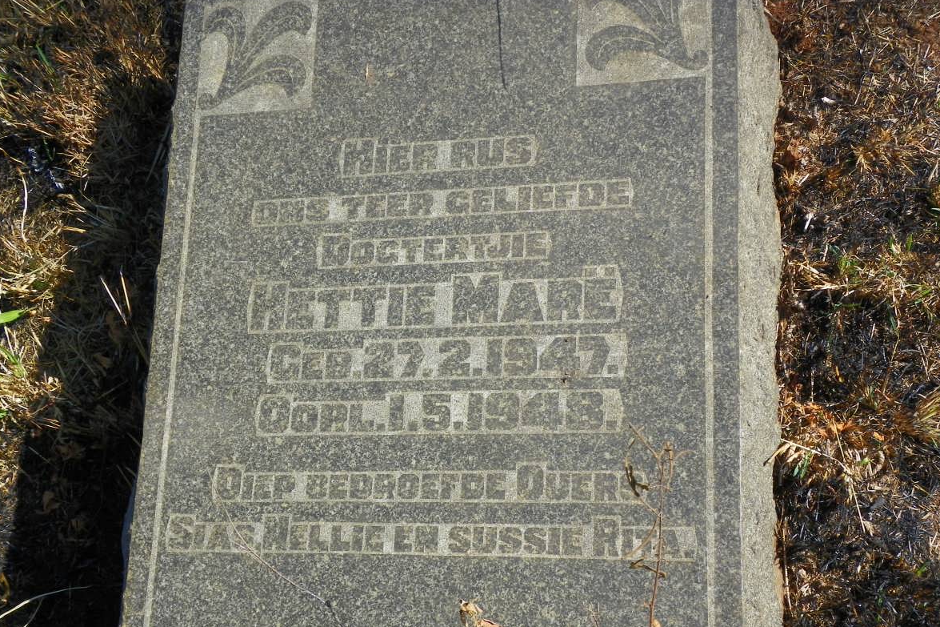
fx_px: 1331
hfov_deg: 38.9
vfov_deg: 26.5
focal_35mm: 51
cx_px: 471
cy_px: 356
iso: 64
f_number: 4.5
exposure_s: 1/200
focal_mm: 8.5
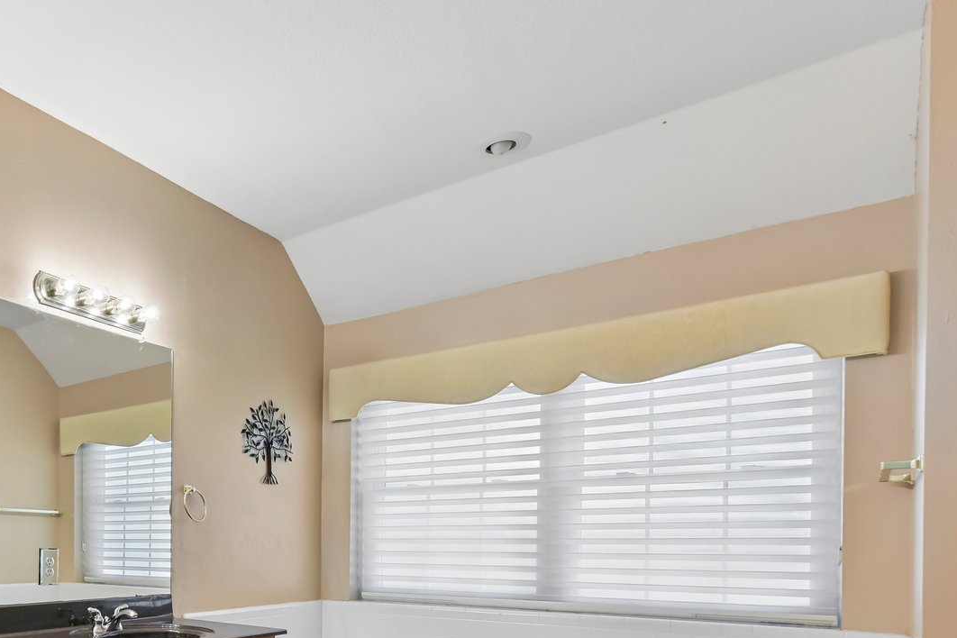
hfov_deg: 55.1
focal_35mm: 27
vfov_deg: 44.0
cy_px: 565
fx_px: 718
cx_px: 40
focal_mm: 14
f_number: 8
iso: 560
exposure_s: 1/15
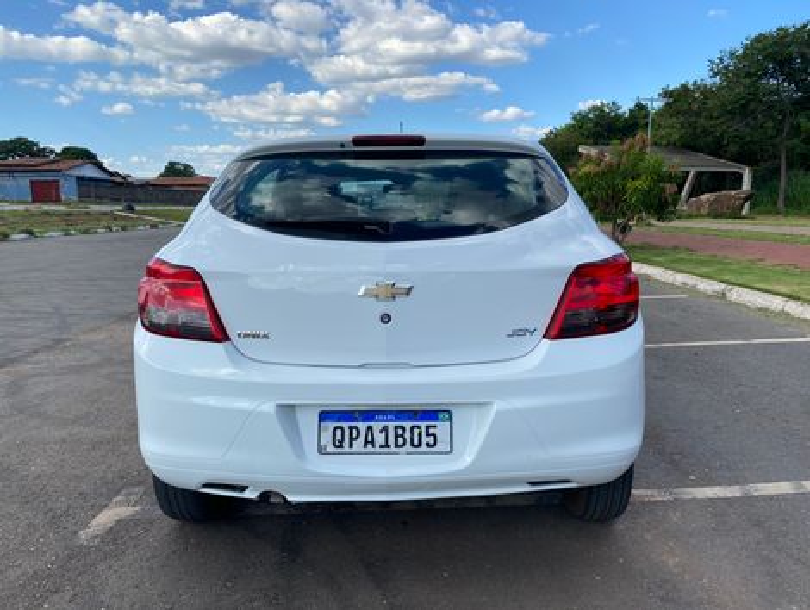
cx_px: 405
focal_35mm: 26
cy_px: 305
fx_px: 609
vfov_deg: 53.2
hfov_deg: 67.2
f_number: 1.8
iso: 32
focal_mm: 4.25
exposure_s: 1/1996
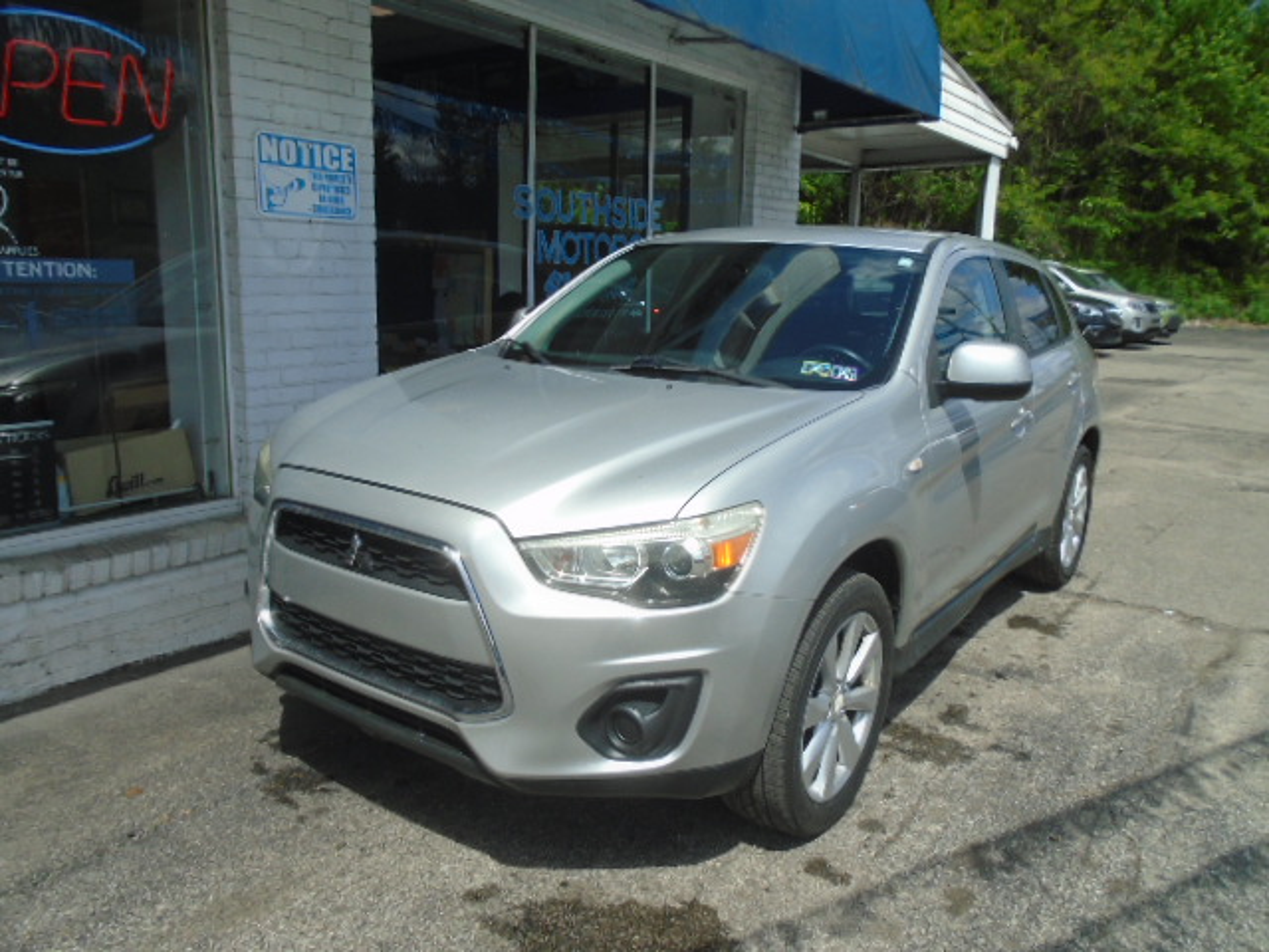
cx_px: 634
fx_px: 953
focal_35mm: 26
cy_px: 476
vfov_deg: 53.1
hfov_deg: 67.3
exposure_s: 1/250
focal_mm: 4.6
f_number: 8
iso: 100
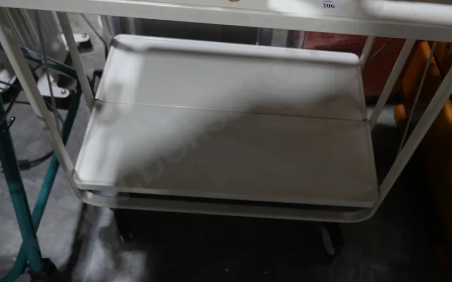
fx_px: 456
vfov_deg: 34.0
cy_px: 84
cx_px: 261
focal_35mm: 37
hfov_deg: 52.5
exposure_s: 1/125
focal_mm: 14
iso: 200
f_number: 3.5
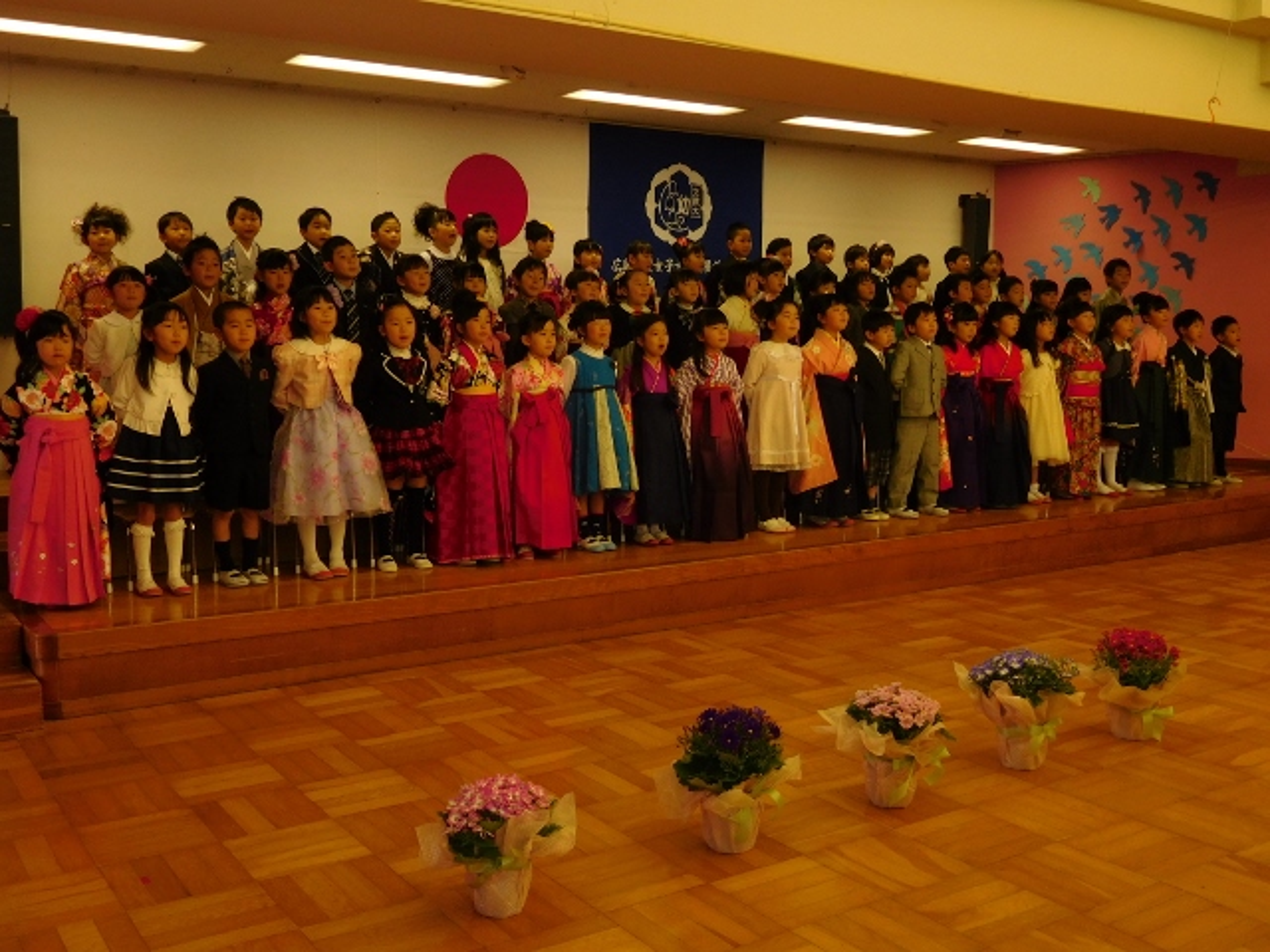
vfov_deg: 40.7
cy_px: 476
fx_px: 1284
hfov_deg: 52.6
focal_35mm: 35
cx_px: 635
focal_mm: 6.2
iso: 200
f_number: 3.8
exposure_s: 1/30
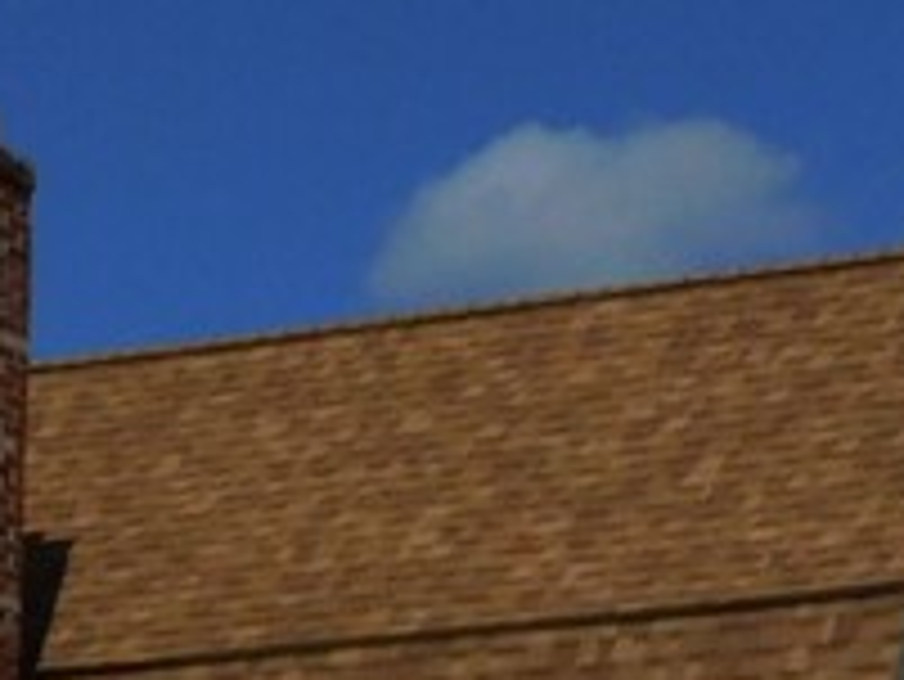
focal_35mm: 183
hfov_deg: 10.8
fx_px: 4782
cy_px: 1585
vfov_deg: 7.6
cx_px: 684
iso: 125
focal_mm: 6.3
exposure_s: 1/1250
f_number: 7
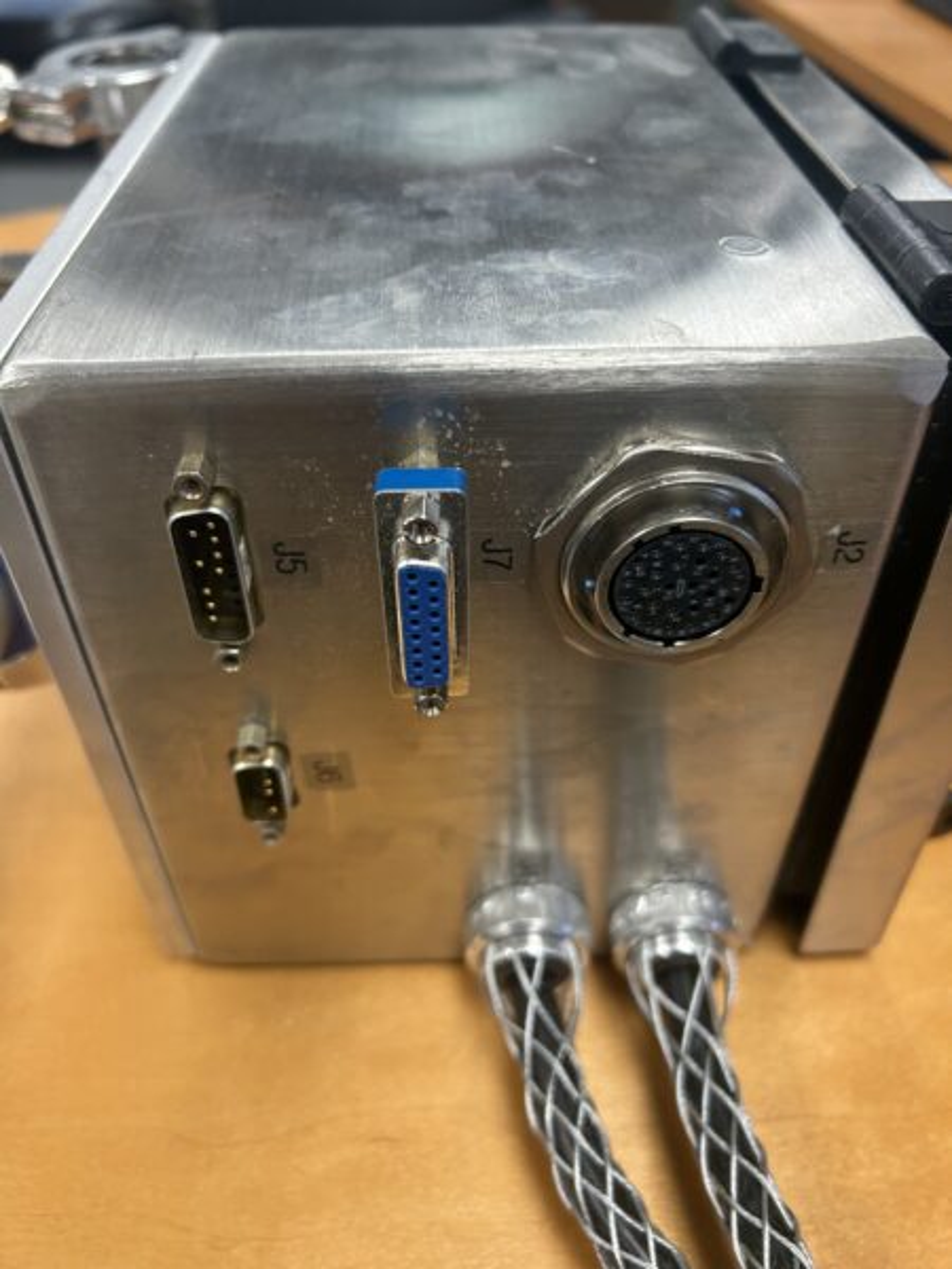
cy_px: 634
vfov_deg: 67.3
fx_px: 953
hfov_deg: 53.1
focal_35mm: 26
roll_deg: -1.2
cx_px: 476
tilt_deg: -40.8
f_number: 1.5
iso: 100
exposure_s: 1/120
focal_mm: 5.7
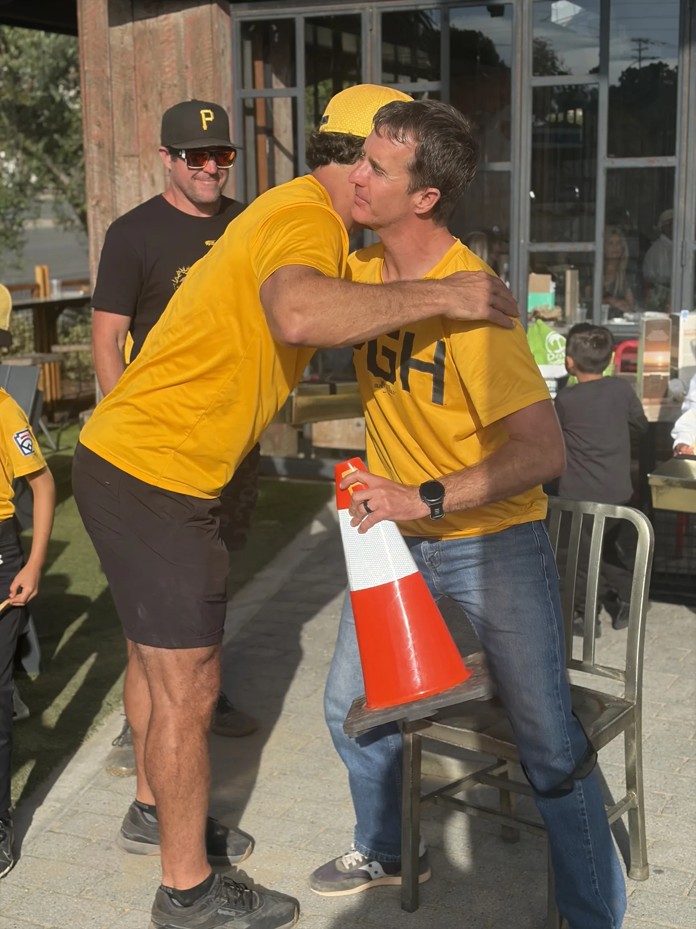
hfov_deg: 28.0
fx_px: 1394
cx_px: 348
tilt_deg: -9.6
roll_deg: +1.2
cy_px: 464
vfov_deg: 36.8
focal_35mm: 52
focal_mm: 5.96
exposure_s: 1/3125
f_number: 1.6
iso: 40
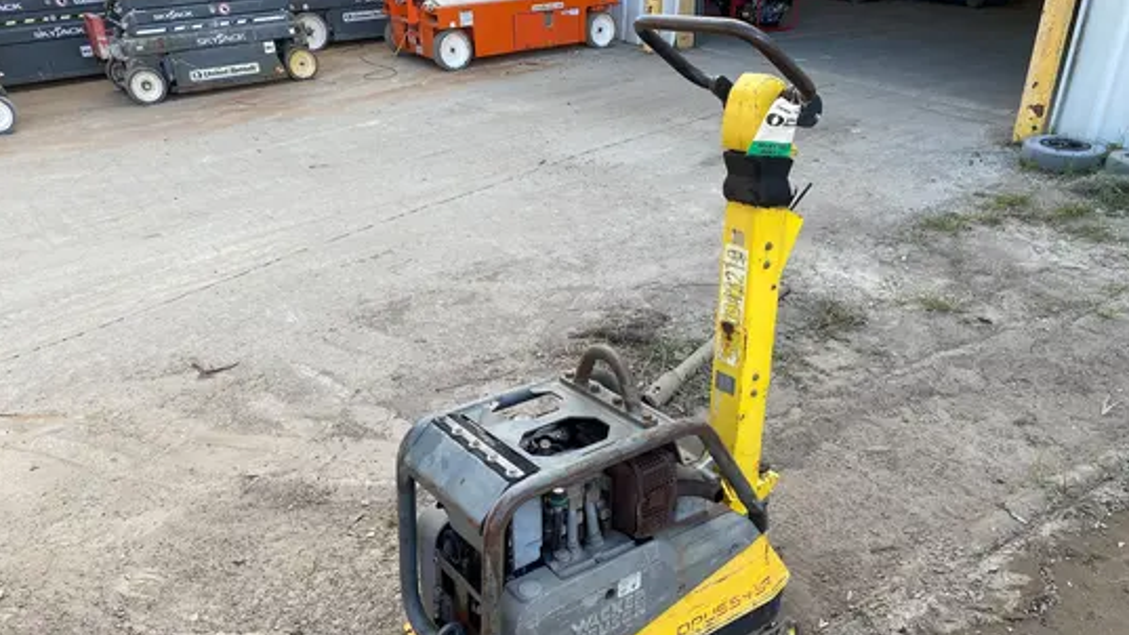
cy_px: 390
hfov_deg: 66.1
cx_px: 574
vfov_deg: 39.9
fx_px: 868
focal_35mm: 29
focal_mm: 4.25
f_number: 1.8
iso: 32
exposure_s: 1/326
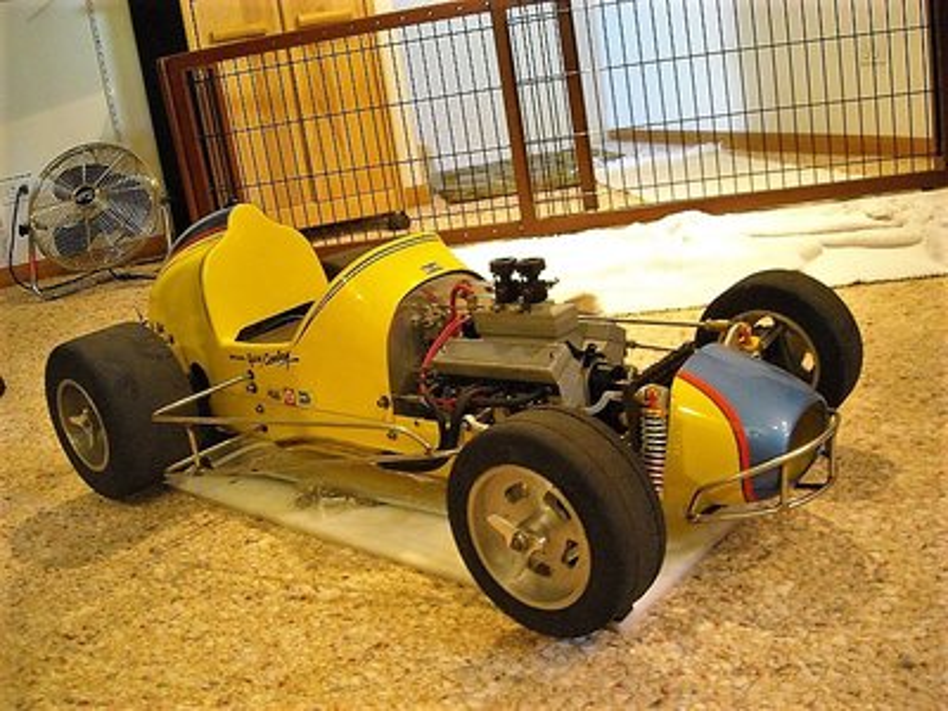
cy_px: 356
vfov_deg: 40.7
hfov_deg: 52.6
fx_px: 959
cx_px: 474
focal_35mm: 35
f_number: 2.8
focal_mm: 5.7
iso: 475
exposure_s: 1/8
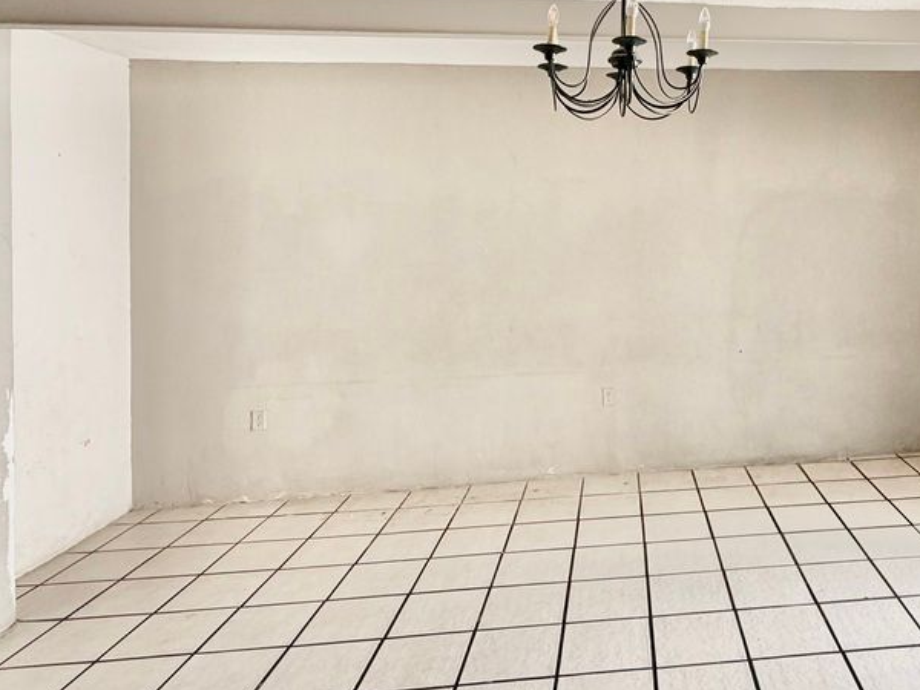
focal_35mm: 28
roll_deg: +1.4
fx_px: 744
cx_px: 708
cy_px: 209
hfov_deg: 59.5
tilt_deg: +0.9
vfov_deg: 48.6
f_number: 2.2
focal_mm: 2.22
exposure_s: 1/121
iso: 100
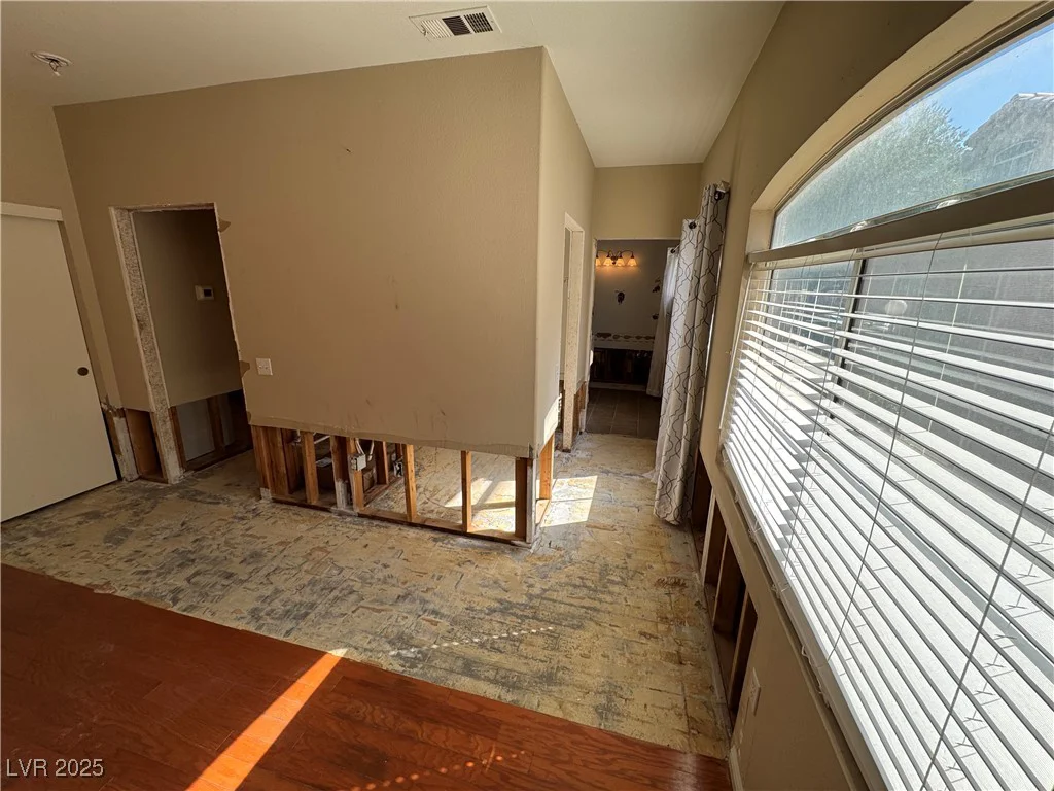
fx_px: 426
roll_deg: -1.5
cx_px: 527
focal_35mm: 14
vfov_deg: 85.7
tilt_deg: -16.4
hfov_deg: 102.1
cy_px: 396
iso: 40
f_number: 2.2
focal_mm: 2.22
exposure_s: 1/239
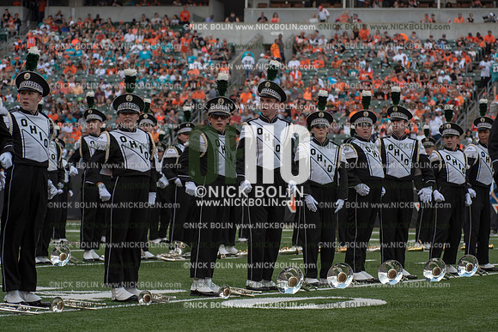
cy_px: 166
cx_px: 249
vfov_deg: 9.8
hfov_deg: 14.7
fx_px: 1937
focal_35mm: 140
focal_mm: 140
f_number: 5.6
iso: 400
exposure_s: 1/1250
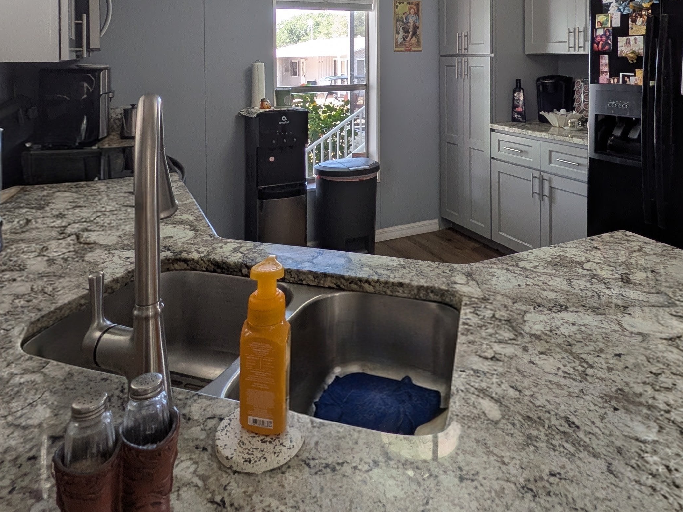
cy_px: 65
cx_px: 383
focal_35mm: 27
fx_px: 533
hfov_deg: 65.1
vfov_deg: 47.0
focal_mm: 1.85
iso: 60
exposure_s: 1/120
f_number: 2.2
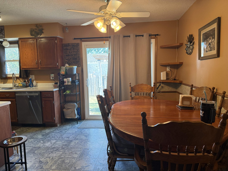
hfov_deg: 71.6
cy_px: 86
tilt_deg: -6.0
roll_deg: +1.1
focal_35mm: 24
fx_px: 158
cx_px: 114
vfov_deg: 56.8
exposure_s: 1/120
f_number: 1.78
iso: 400
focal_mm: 6.76
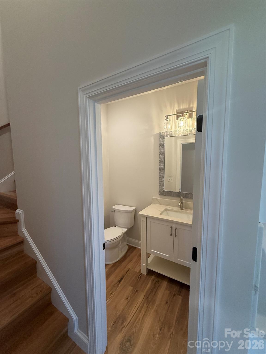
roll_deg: +1.2
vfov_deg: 102.1
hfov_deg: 85.7
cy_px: 177
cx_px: 133
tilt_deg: -4.4
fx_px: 143
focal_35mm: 14
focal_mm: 2.22
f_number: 2.2
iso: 250
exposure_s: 1/120
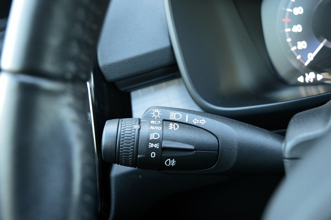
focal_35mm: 42
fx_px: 386
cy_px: 110
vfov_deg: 31.8
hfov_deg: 46.4
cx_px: 166
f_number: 4.2
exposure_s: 1/40
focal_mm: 28
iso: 800
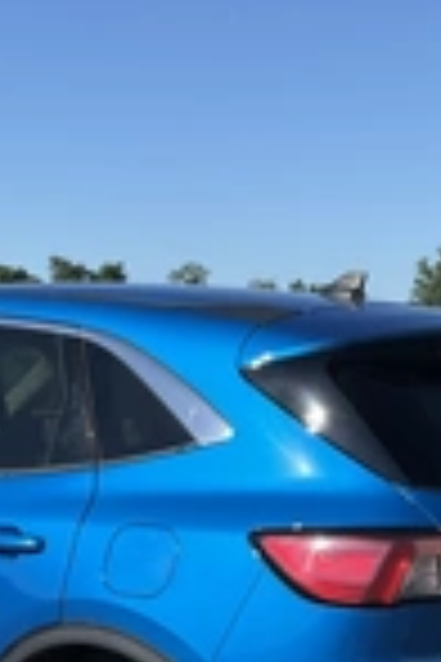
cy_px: 662
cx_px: 68
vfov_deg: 23.7
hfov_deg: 16.5
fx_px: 1507
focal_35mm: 82
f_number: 1.8
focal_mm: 3
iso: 25
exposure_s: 1/1675
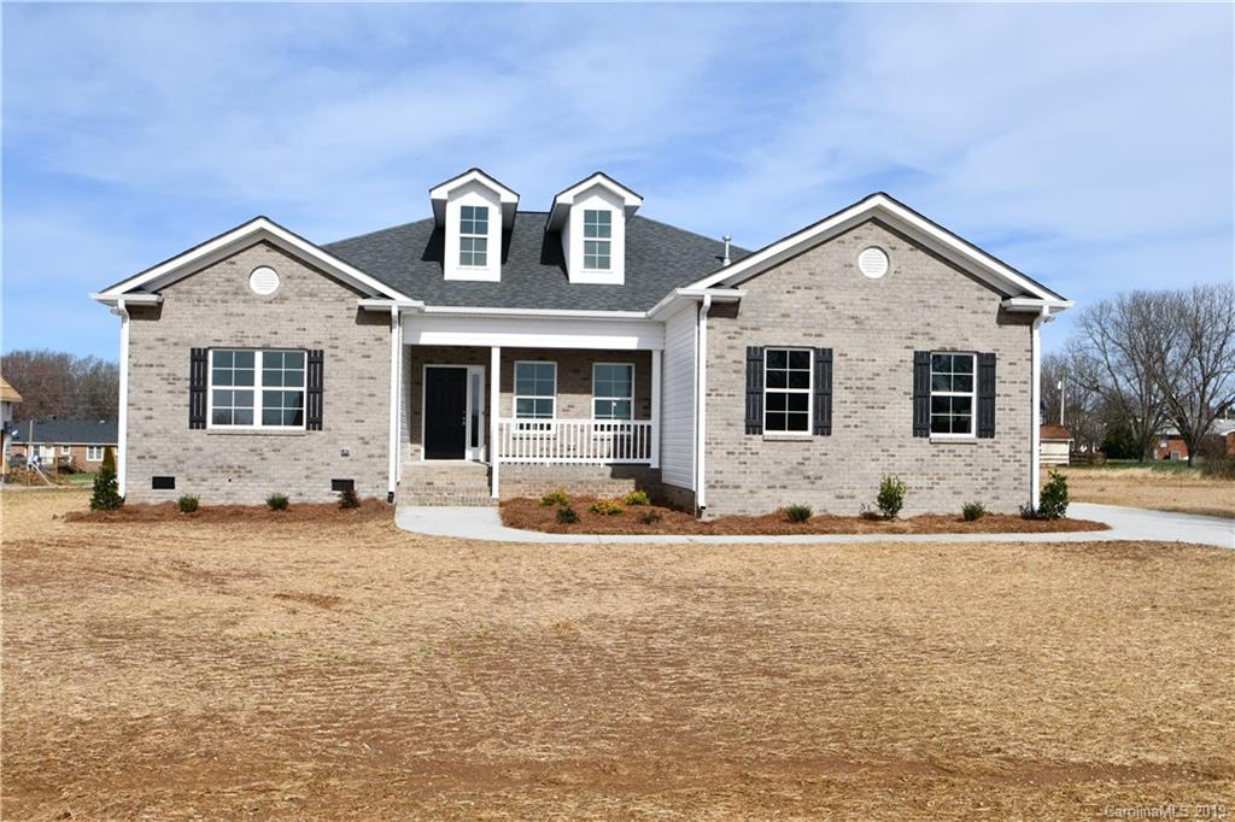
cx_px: 618
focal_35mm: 31
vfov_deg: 42.3
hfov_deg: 60.3
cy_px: 411
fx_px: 1063
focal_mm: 21
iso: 100
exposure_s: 1/400
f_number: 10
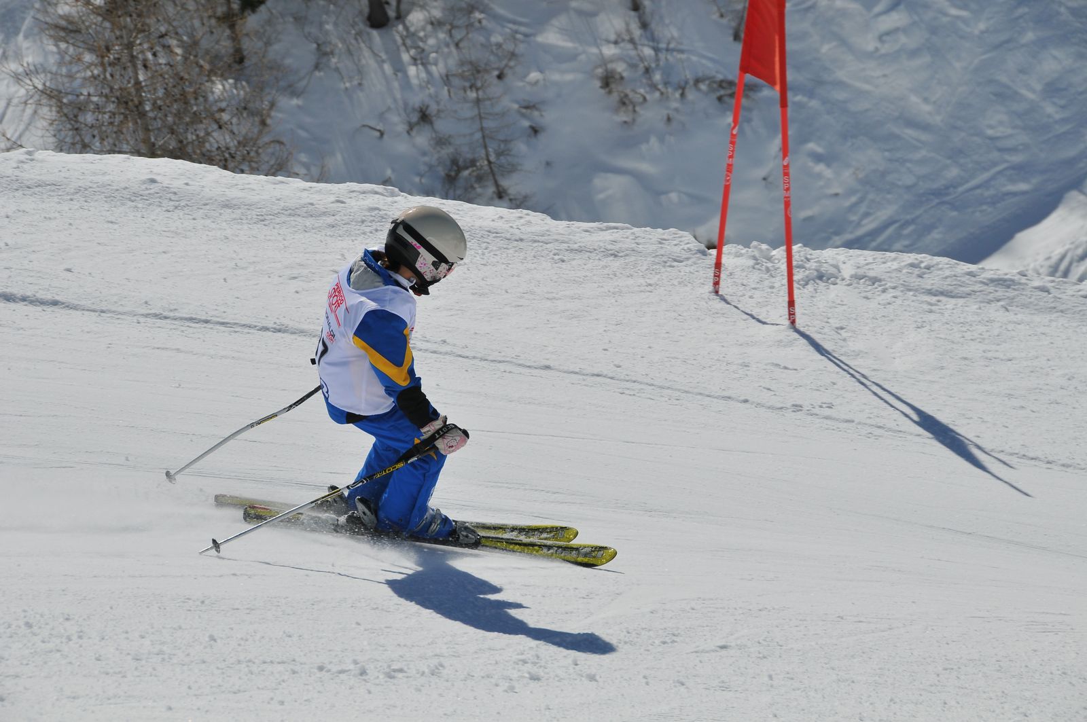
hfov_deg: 13.1
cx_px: 544
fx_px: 4750
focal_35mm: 158
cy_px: 361
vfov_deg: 8.7
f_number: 9
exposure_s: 1/1600
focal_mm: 105
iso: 200
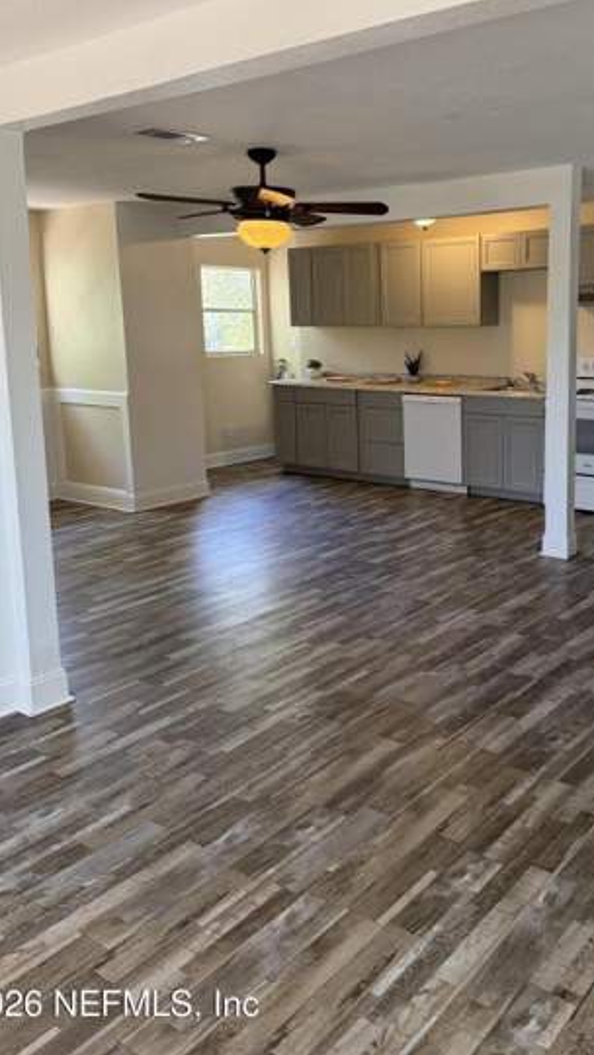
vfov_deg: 62.2
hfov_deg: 37.3
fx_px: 867
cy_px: 436
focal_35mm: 31
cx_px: 404
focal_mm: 6.76
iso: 200
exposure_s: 1/124
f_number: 1.78
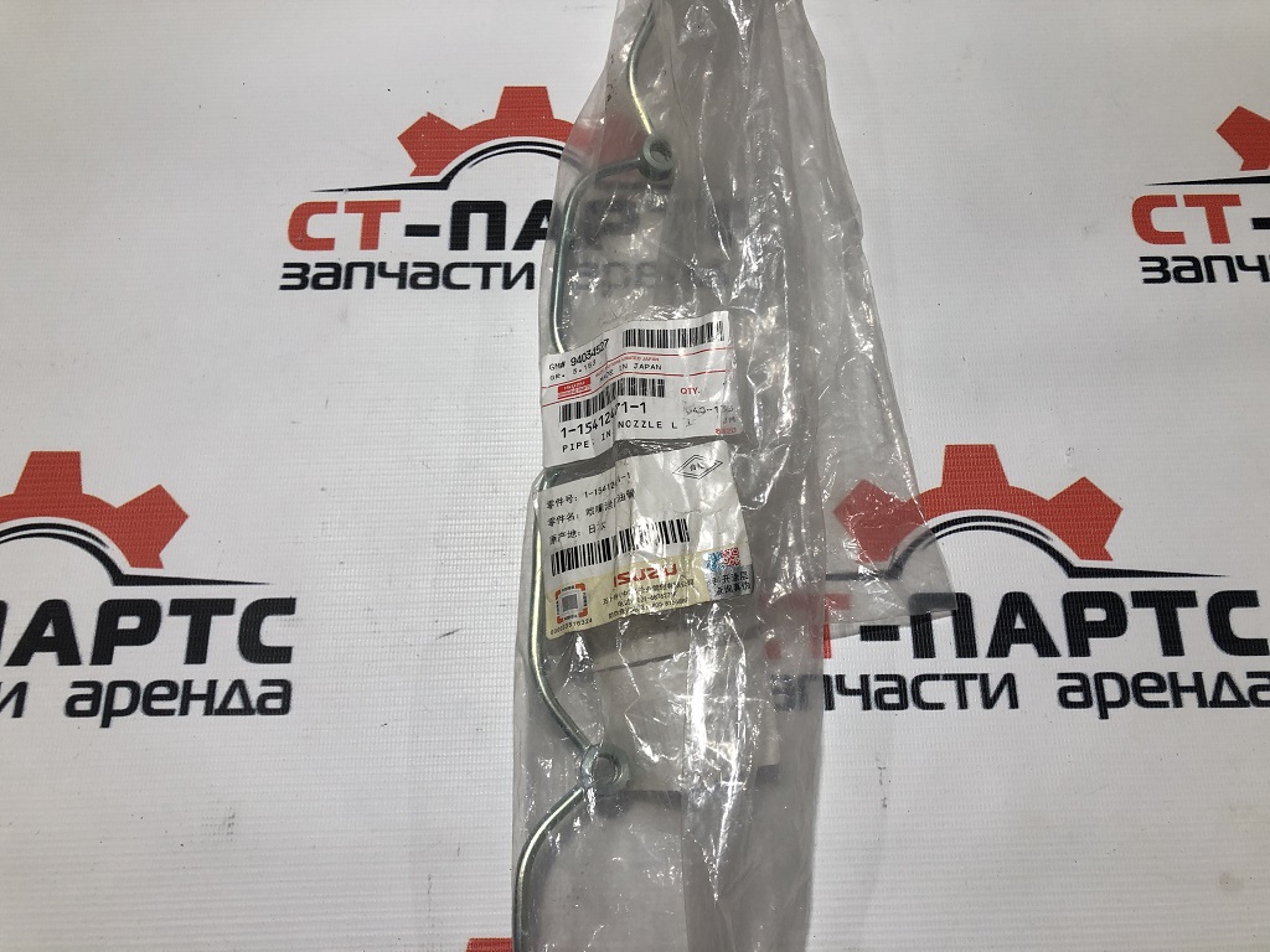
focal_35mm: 28
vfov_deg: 49.7
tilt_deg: -69.9
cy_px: 476
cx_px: 635
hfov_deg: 63.4
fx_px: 1027
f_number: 1.8
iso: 32
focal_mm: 3.99
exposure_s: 1/100
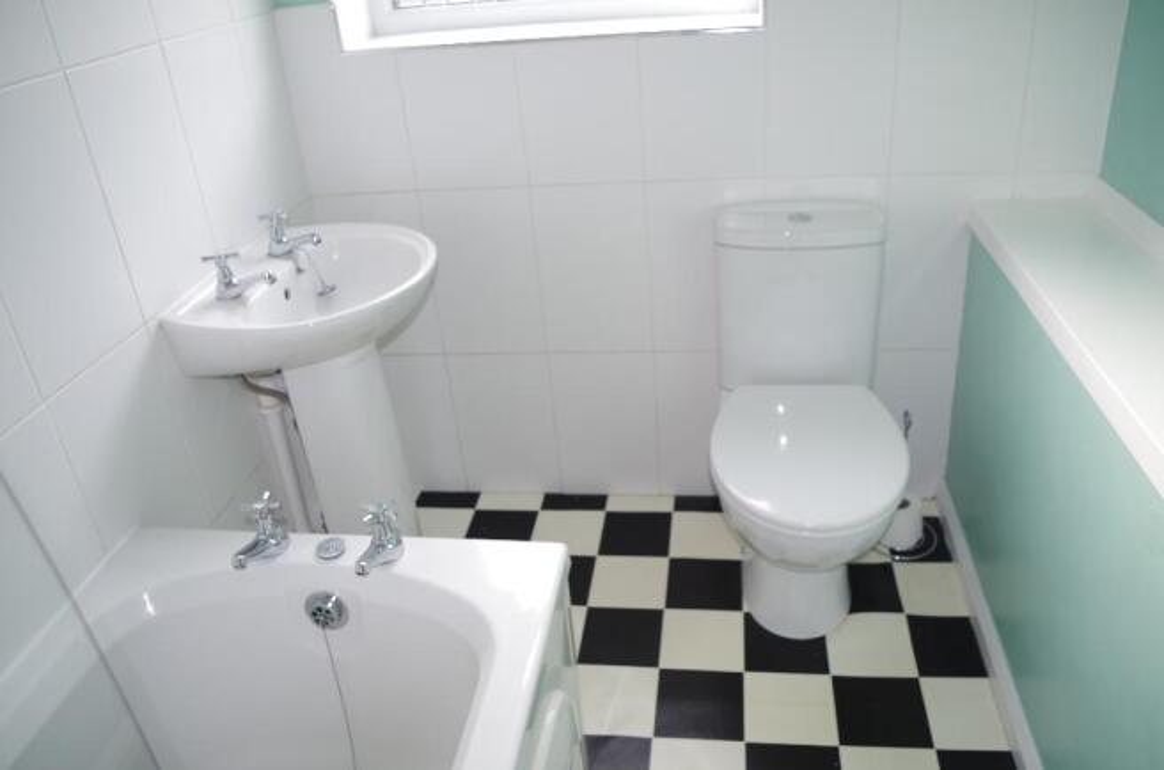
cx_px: 582
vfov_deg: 47.7
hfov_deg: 67.5
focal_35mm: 27
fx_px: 871
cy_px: 385
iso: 200
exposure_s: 1/25
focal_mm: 18
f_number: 3.5
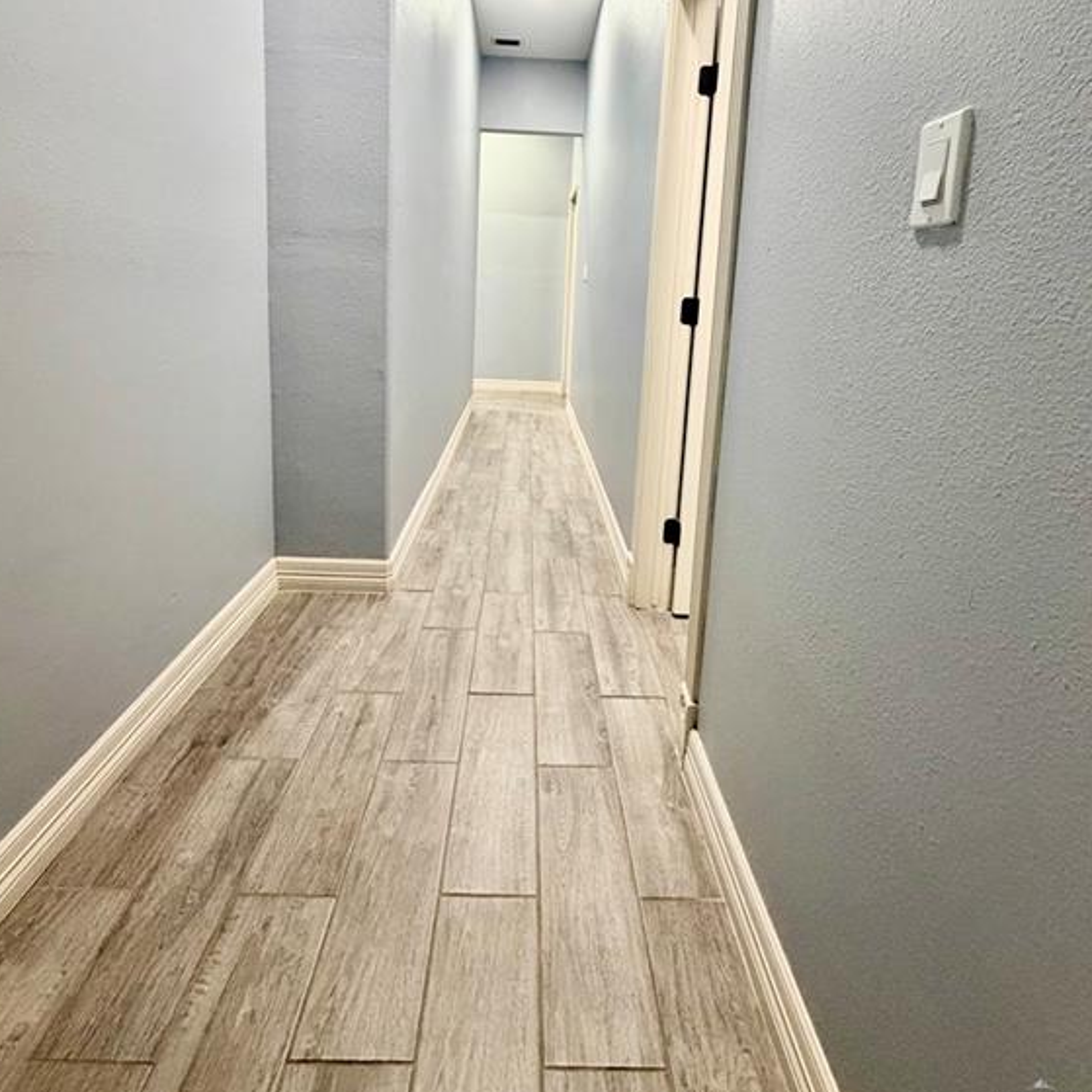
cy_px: 371
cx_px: 533
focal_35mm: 17
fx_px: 607
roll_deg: -3.0
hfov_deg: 84.0
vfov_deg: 81.4
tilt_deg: -7.5
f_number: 2.2
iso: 320
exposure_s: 1/60
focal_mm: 2.22
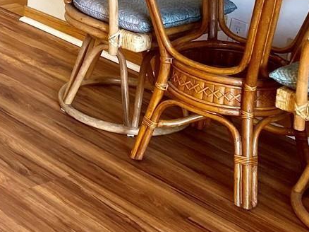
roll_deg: -2.2
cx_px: -133
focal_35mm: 95
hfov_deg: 18.6
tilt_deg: -9.8
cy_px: -105
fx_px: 848
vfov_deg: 14.6
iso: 80
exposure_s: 1/60
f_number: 1.8
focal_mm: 4.25
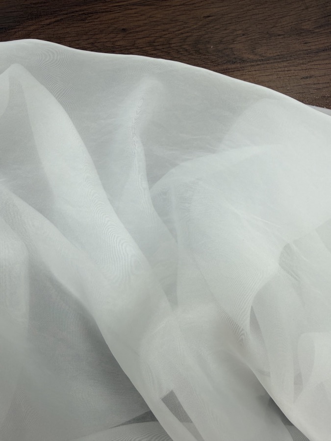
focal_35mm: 24
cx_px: 166
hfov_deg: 56.8
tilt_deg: -75.9
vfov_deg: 71.6
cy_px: 220
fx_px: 306
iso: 50
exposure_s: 1/100
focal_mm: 2.22
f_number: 2.2
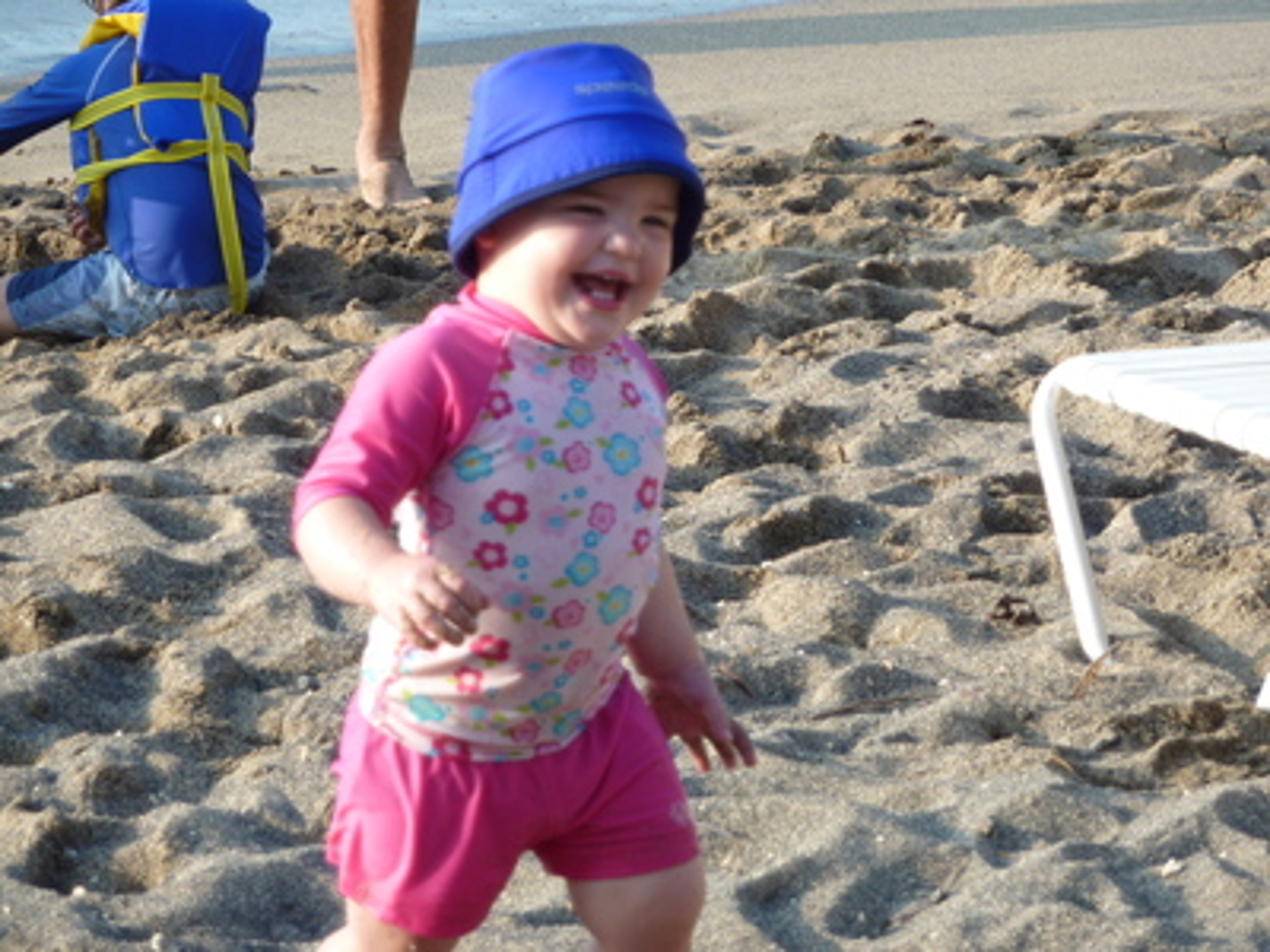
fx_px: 6677
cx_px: 635
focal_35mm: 182
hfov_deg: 10.9
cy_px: 476
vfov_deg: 8.2
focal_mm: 29.9
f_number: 4.5
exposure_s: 1/125
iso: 80
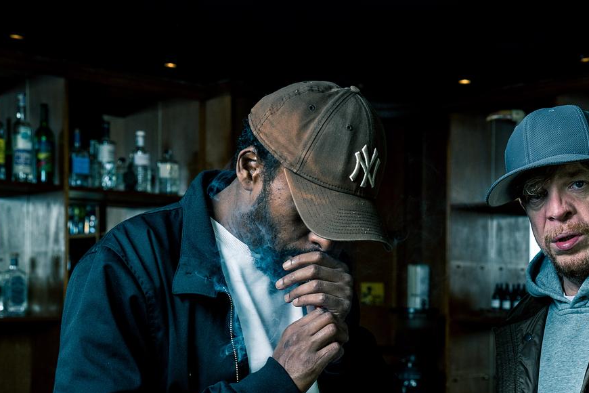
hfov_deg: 30.2
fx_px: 1080
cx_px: 412
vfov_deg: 20.3
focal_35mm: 66
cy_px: 341
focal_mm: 35
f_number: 4
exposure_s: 1/160
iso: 500
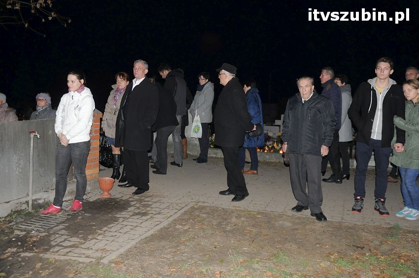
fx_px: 419
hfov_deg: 53.2
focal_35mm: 36
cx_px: 210
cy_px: 139
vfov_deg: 36.8
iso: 800
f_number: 4
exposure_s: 1/60
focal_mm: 24
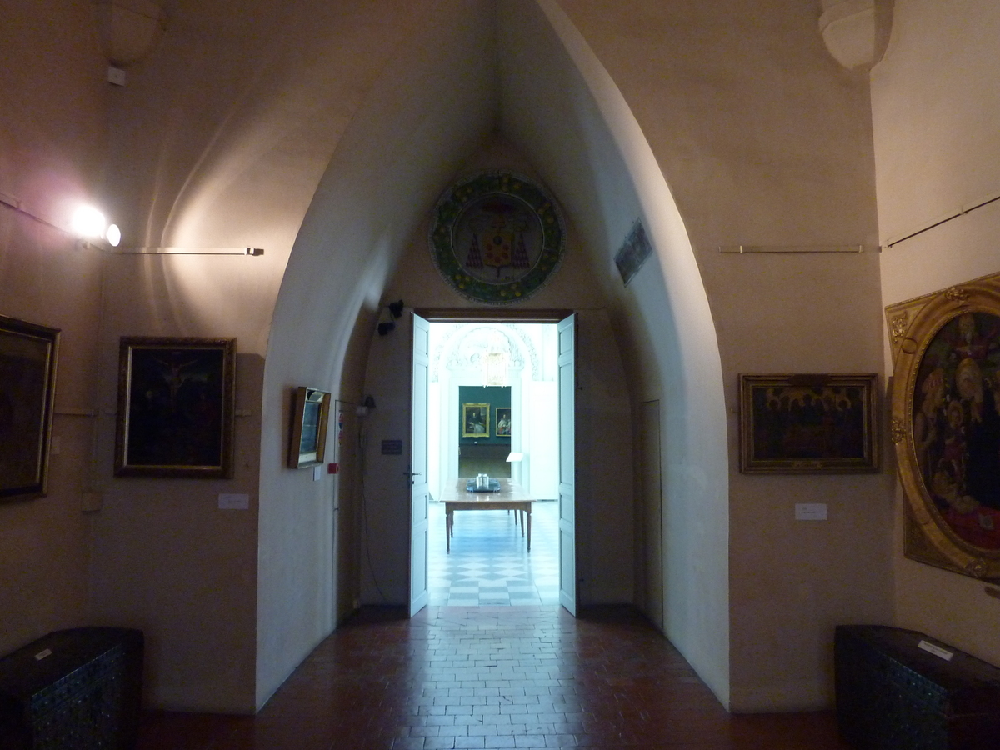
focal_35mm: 25
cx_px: 500
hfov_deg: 69.4
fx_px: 722
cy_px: 375
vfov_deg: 54.9
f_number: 3.3
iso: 400
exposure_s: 1/25
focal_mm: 4.1
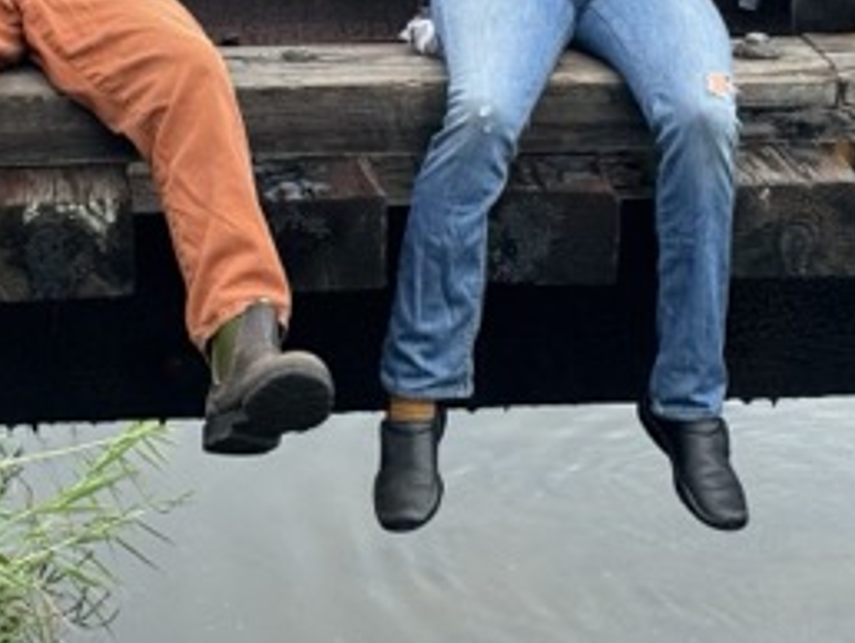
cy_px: -33
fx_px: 2942
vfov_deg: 12.3
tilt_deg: -14.2
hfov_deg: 16.5
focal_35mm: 119
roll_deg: -0.3
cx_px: 308
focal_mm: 6.86
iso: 64
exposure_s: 1/168
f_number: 1.78
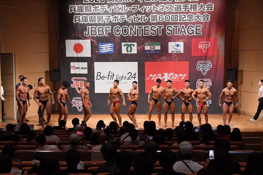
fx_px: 570
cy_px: 88
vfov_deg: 17.5
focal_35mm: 78
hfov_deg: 26.0
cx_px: 132
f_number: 5.6
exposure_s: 1/400
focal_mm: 52
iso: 10000
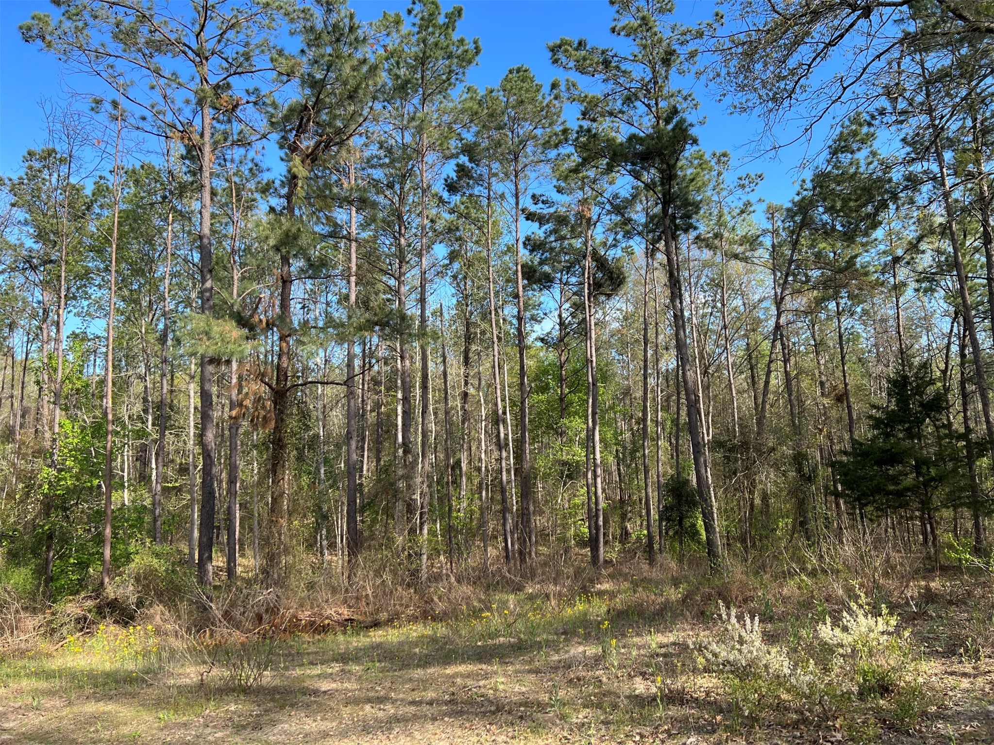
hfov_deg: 67.3
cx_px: 497
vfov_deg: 53.1
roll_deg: +1.0
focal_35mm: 26
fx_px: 747
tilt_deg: +8.2
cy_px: 372
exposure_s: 1/924
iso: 50
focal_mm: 5.7
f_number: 1.5
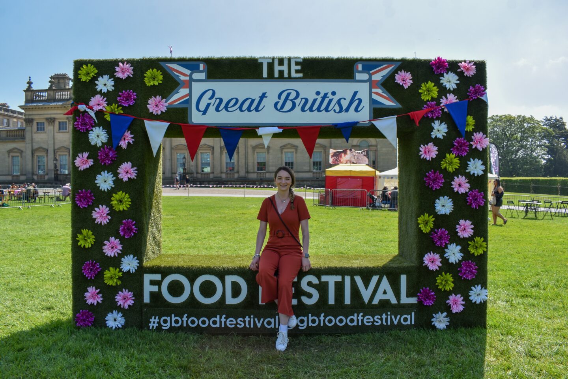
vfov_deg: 47.9
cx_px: 284
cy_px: 190
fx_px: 426
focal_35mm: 27
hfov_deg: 67.4
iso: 100
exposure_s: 1/200
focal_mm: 18
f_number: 8
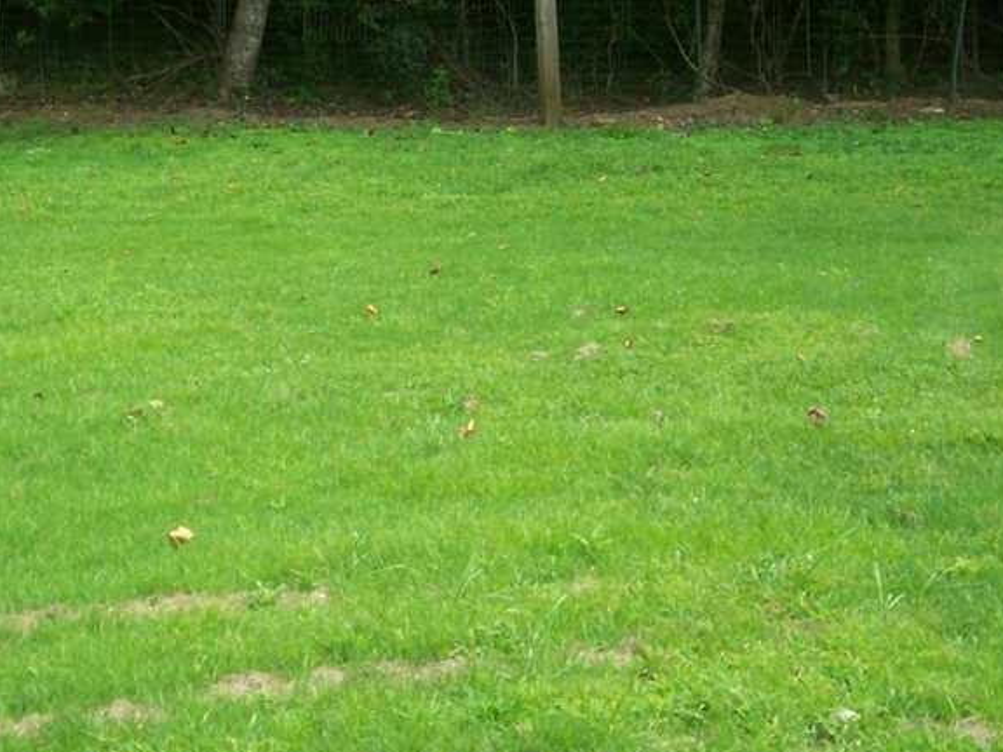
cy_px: 26
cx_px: 441
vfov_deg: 18.0
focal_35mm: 80
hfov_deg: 24.4
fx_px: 2318
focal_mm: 5.9
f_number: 4.5
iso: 100
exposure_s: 1/104
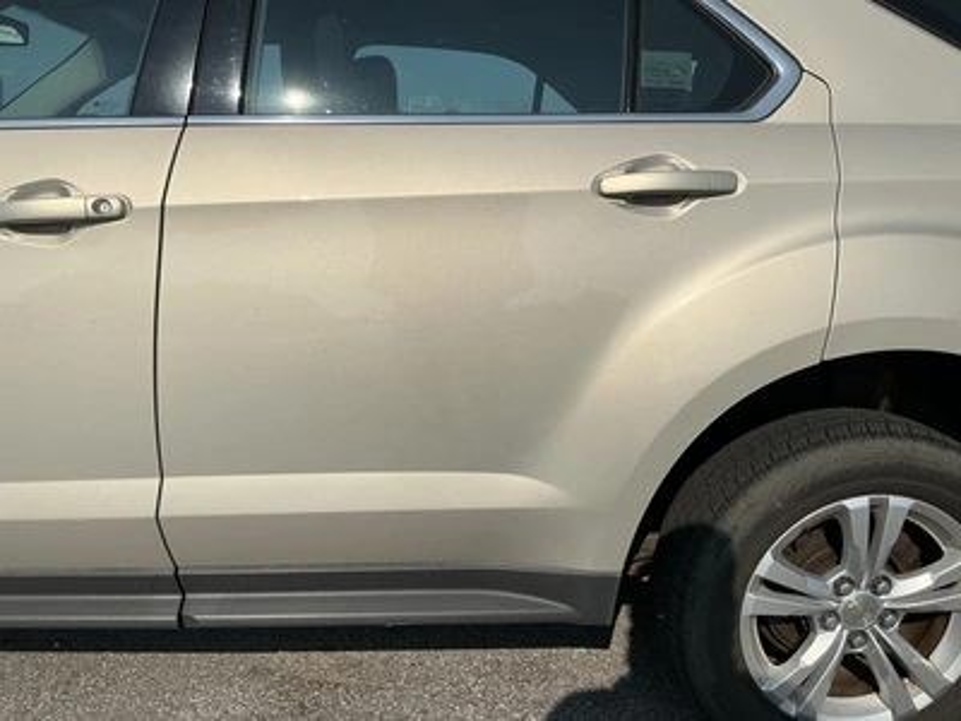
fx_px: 777
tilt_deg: -11.2
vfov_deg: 49.7
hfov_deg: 63.4
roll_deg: -1.9
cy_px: 360
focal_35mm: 28
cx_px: 480
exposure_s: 1/5263
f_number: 1.8
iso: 25
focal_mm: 3
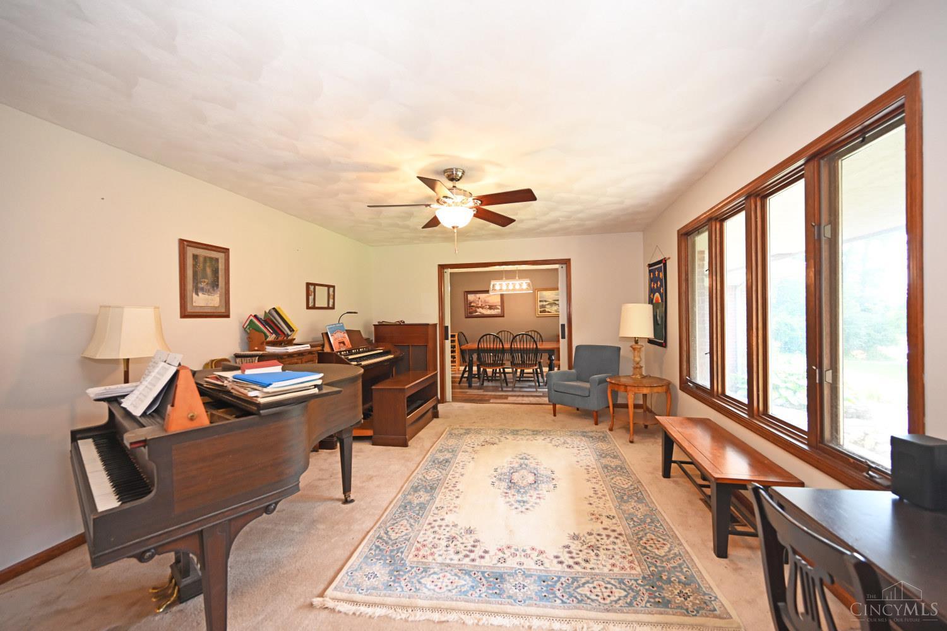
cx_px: 474
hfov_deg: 104.3
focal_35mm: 14
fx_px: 368
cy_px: 316
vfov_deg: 81.2
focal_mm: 14
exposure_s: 1/60
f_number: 4
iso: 900
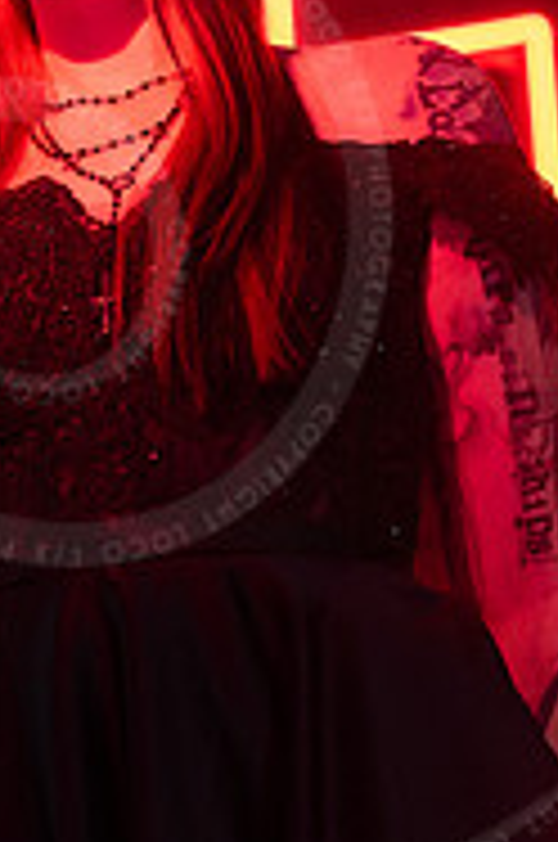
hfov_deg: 6.7
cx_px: 81
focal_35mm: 205
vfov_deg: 10.1
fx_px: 4784
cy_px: 374
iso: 1600
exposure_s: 1/200
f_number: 2.7
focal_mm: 85
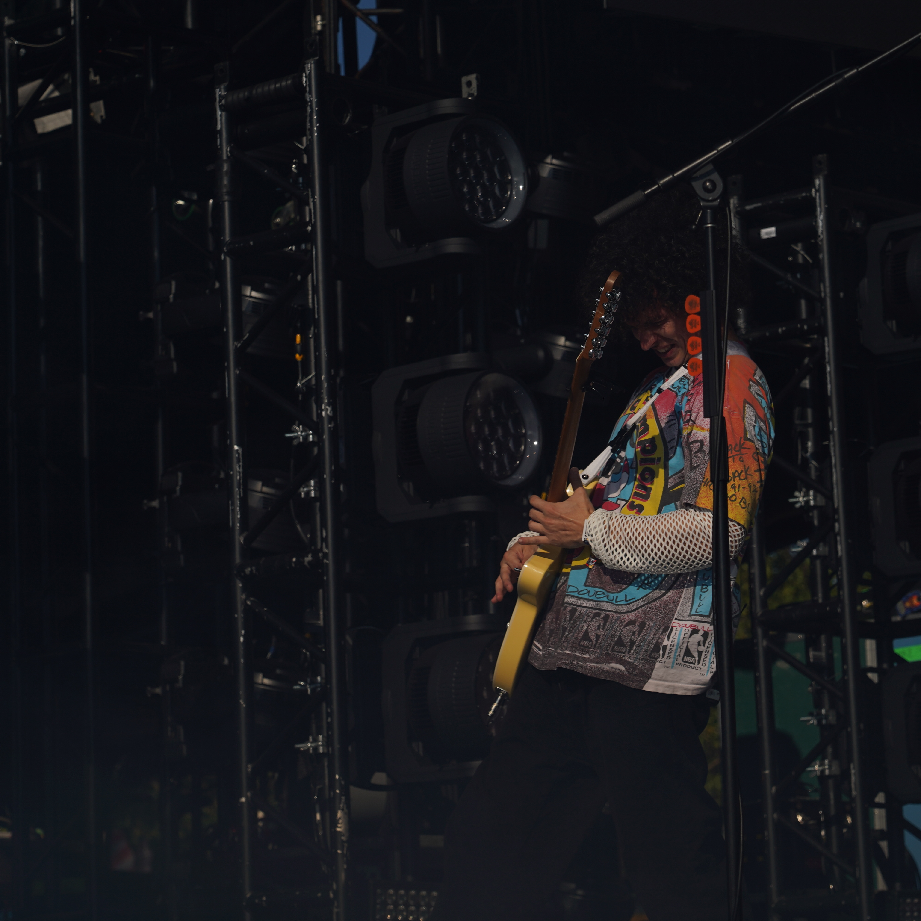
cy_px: 460
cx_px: 515
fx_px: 4034
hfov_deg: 13.0
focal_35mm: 134
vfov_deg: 13.0
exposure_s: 1/1000
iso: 100
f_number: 8
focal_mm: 105
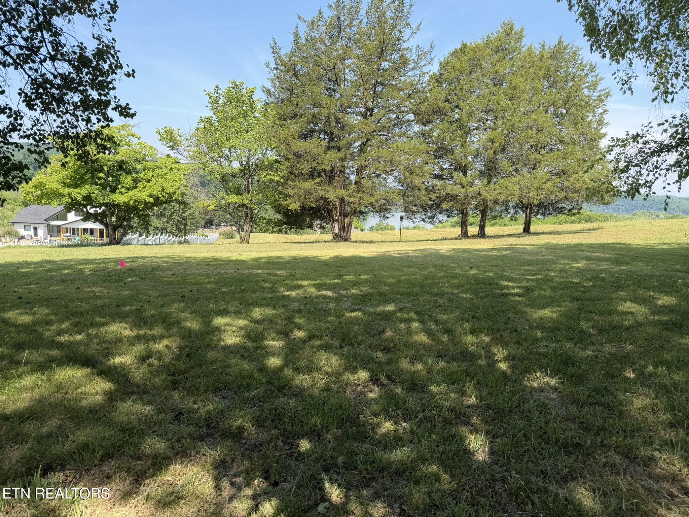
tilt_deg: -8.8
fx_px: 478
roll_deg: -2.1
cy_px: 258
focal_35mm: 24
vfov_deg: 56.8
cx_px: 344
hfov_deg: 71.6
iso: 80
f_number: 1.78
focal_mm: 6.76
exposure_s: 1/1522
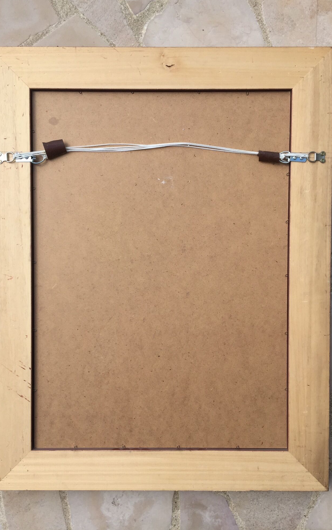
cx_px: 164
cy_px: 264
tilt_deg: -80.7
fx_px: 449
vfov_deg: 61.2
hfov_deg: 40.6
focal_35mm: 31
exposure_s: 1/942
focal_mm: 4.15
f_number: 2.2
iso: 32
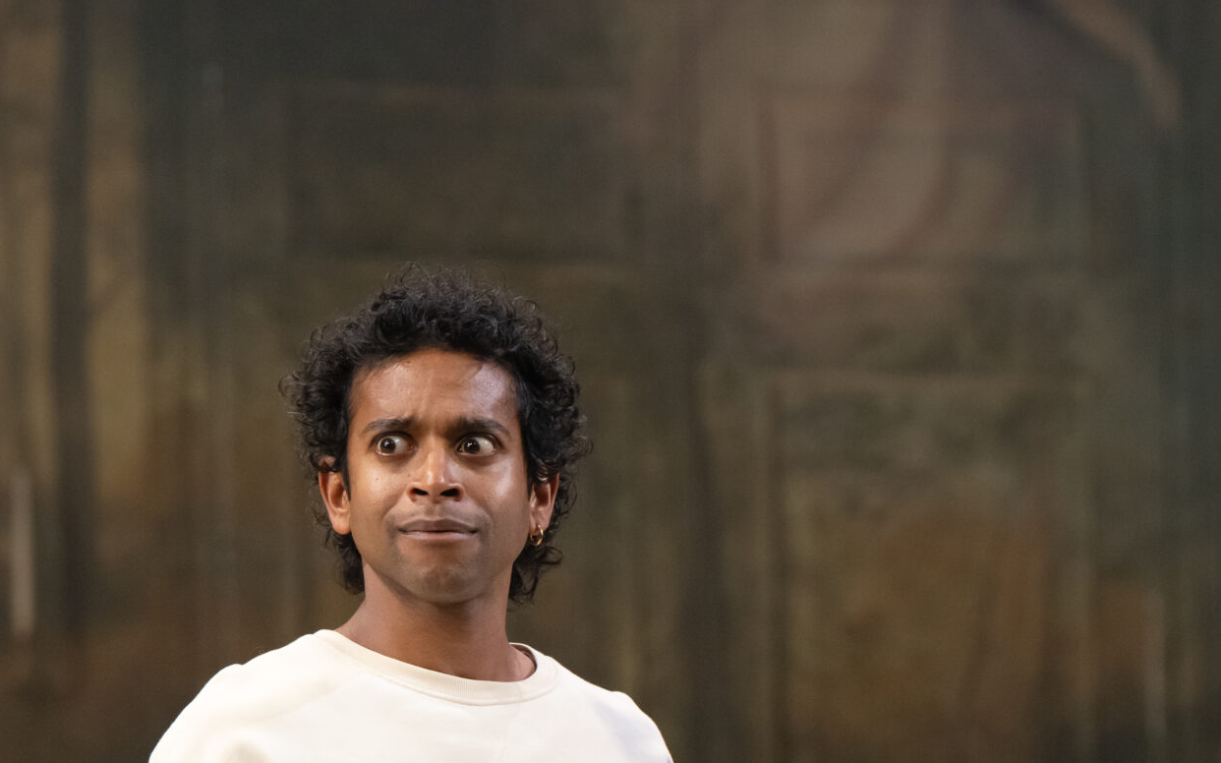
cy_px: 834
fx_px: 7620
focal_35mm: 229
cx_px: 1034
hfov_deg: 9.1
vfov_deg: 5.7
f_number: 3.5
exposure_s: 1/250
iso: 2500
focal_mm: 109
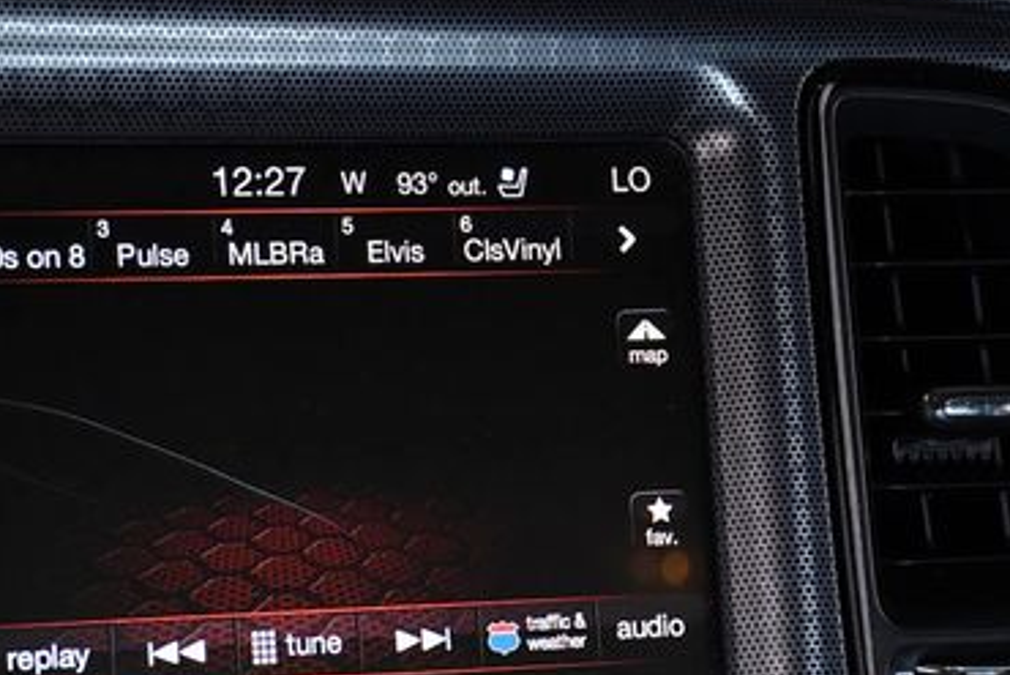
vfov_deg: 11.8
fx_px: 3256
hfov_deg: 17.6
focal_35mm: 116
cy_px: 452
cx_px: 295
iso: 2500
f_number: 4.5
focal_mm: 45
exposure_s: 1/250
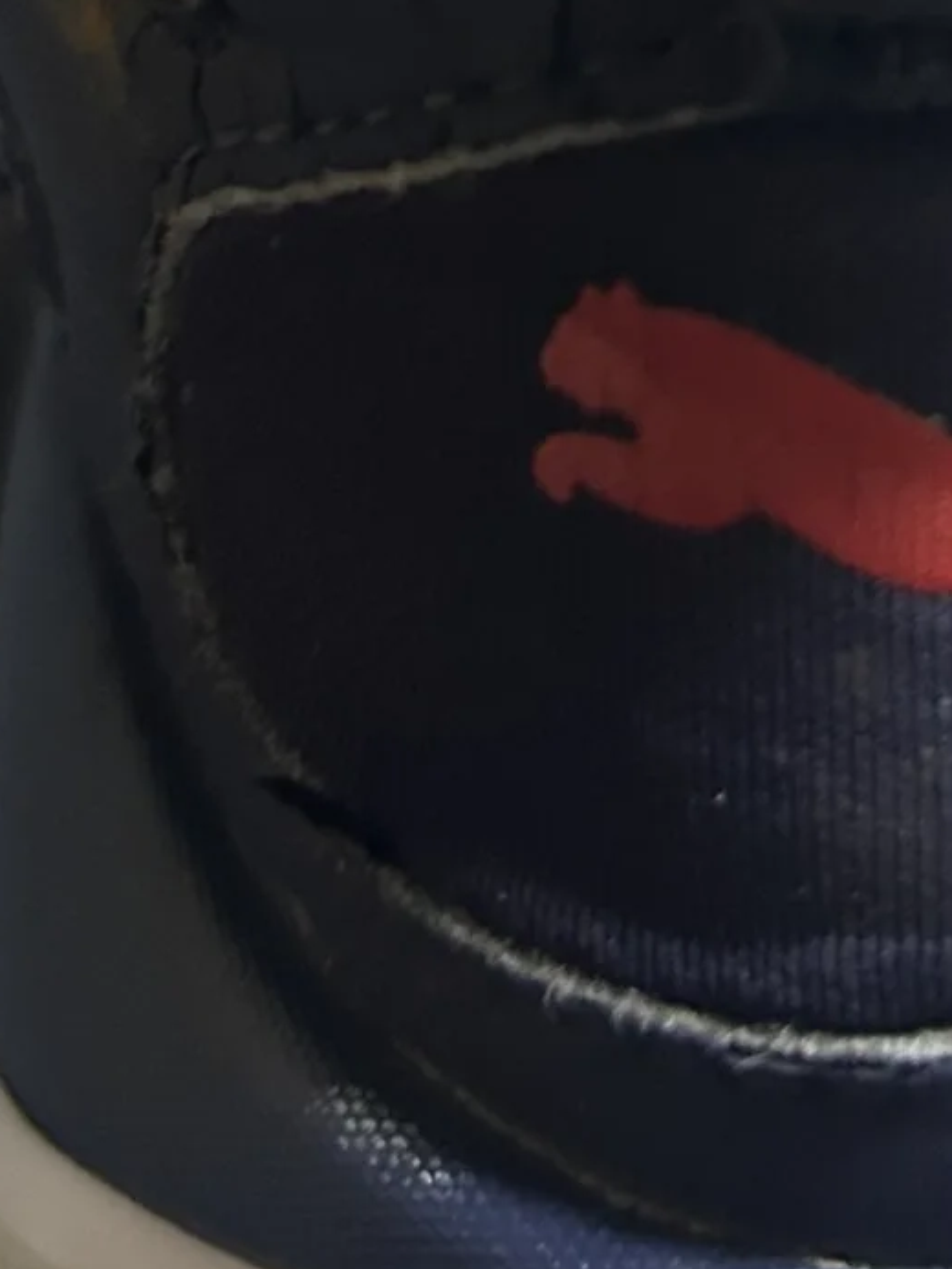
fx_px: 3519
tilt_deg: -51.8
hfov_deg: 15.1
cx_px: 941
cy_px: -11
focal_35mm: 96
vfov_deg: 19.8
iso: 400
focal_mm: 5.7
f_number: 1.5
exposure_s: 1/33
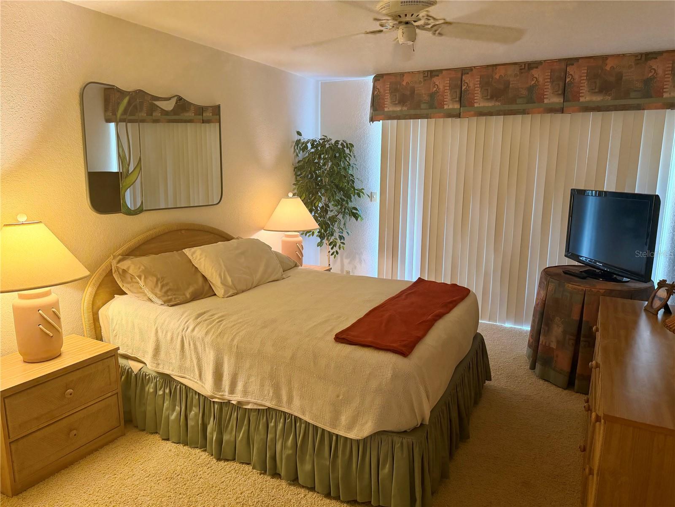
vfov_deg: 56.8
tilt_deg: -10.4
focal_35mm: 24
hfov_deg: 71.6
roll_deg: -0.2
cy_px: 254
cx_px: 338
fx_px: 468
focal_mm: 6.76
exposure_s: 1/60
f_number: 1.78
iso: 250
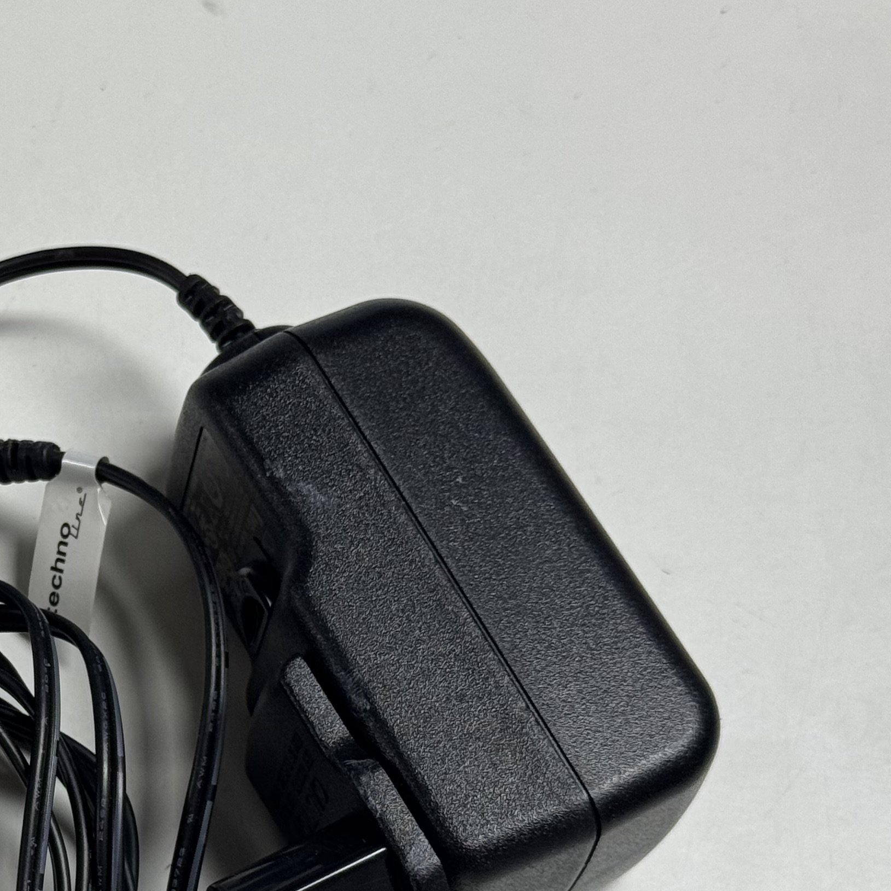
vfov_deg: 16.5
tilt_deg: -69.5
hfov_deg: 15.9
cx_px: -175
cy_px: 708
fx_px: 3058
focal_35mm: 105
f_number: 1.78
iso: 50
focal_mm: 6.76
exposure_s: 1/50
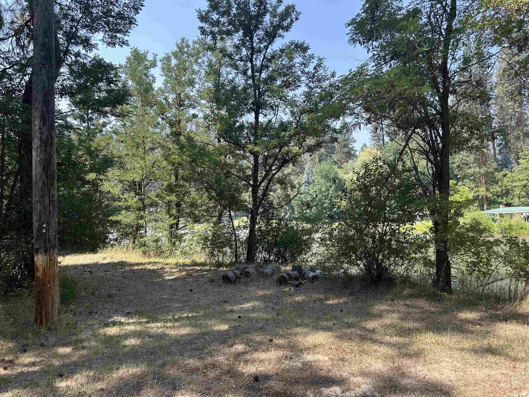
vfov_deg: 53.1
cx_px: 264
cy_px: 198
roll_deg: +0.1
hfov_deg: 67.3
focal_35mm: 26
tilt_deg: +4.5
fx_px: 397
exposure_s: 1/840
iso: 50
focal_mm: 5.7
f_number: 1.5
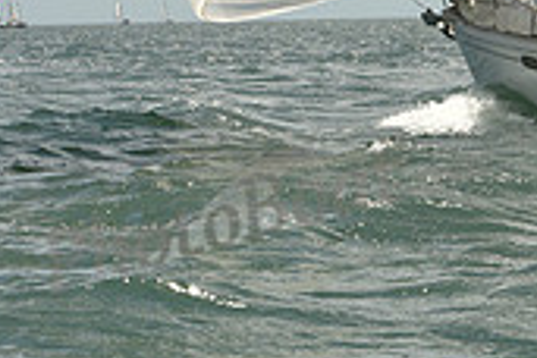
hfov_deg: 7.0
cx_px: 650
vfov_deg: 4.7
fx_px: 4355
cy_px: 5
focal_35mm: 292
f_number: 13
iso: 320
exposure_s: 1/800
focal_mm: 86
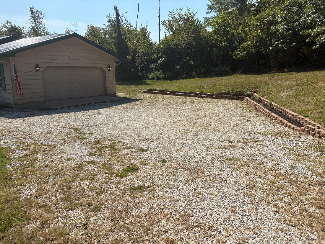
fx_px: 244
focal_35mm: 26
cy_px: 122
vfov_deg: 53.1
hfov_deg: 67.3
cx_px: 162
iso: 50
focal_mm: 5.96
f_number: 1.6
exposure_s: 1/4065
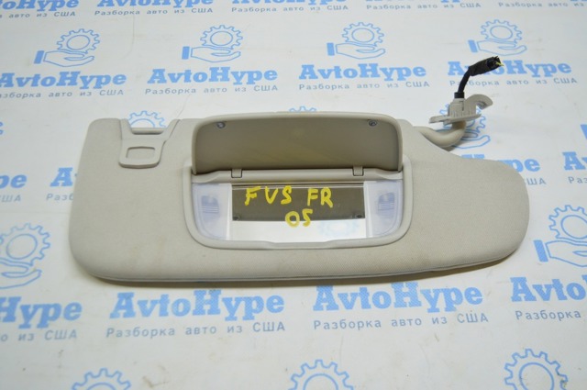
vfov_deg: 36.8
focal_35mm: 36
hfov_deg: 53.2
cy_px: 195
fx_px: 586
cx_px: 294
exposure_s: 1/60
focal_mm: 24
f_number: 4
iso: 400
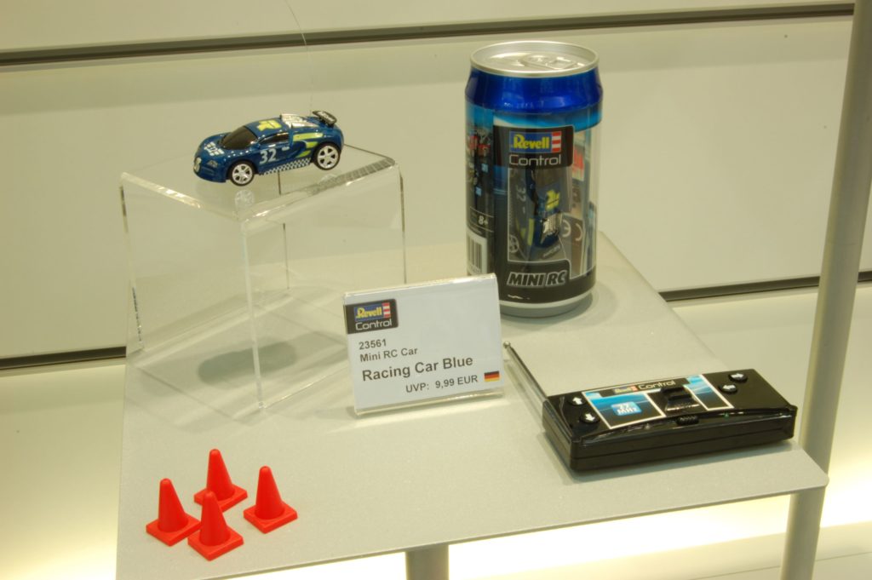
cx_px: 436
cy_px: 290
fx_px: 1162
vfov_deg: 28.0
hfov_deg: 41.1
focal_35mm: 48
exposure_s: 1.6
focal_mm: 32
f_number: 29
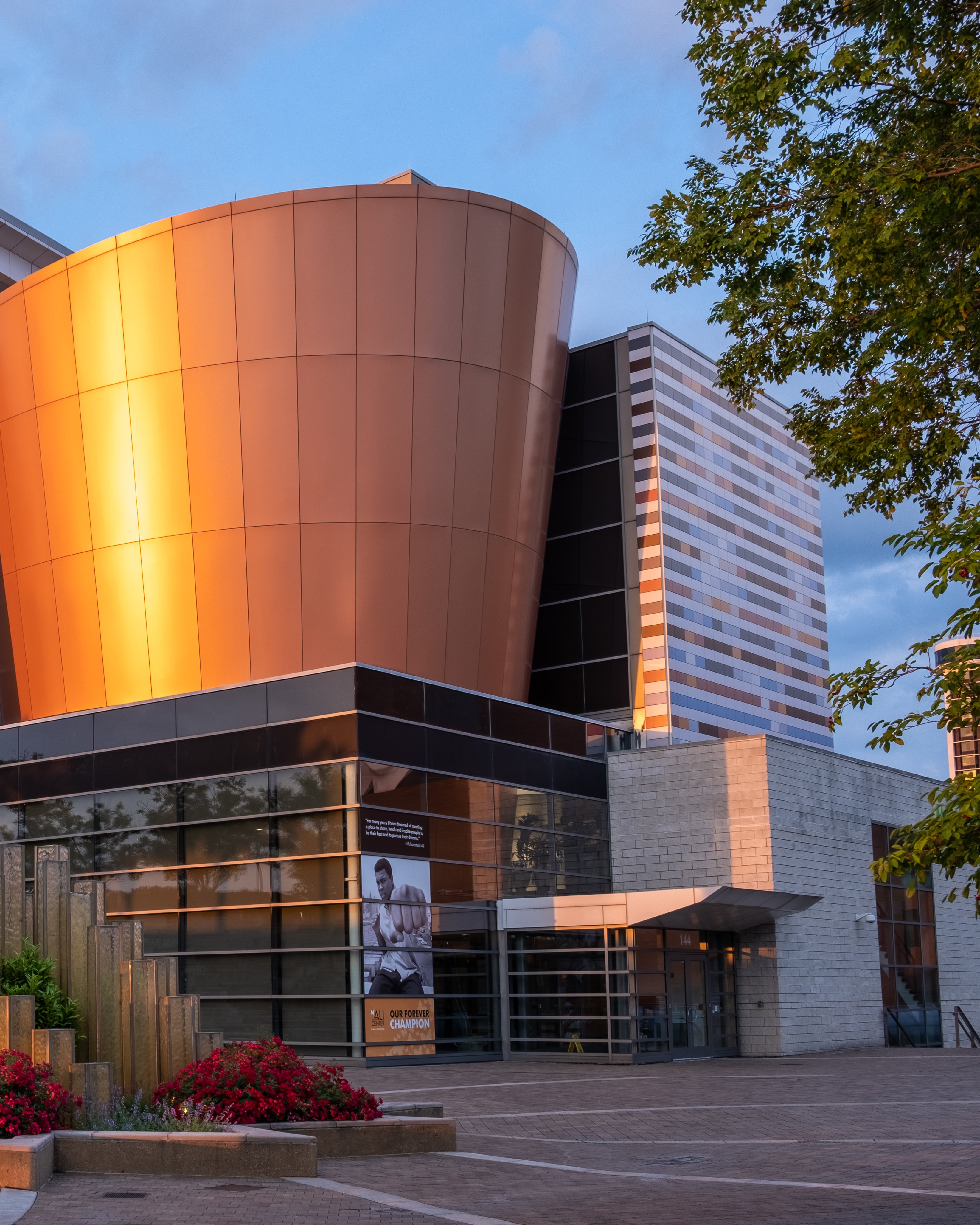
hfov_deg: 32.1
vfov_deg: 42.0
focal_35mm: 44
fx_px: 1595
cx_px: 59
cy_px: 612
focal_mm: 20.5
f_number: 8
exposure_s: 1/140
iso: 160
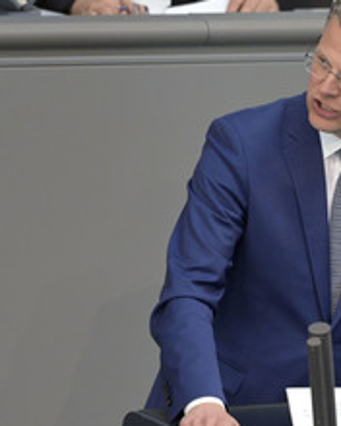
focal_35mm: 692
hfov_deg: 2.2
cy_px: 234
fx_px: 8730
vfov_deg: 2.8
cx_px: 352
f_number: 5.6
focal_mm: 360
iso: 8000
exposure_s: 1/500
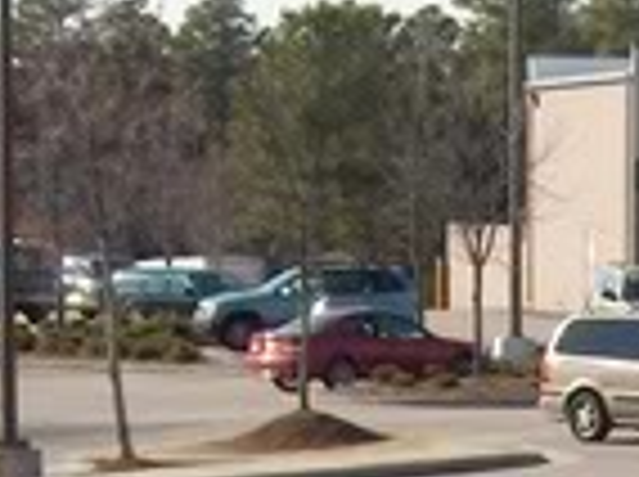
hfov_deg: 8.8
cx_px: 952
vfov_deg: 6.5
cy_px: 972
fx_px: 4054
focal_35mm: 220
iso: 100
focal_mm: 8
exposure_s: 1/637
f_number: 4.8
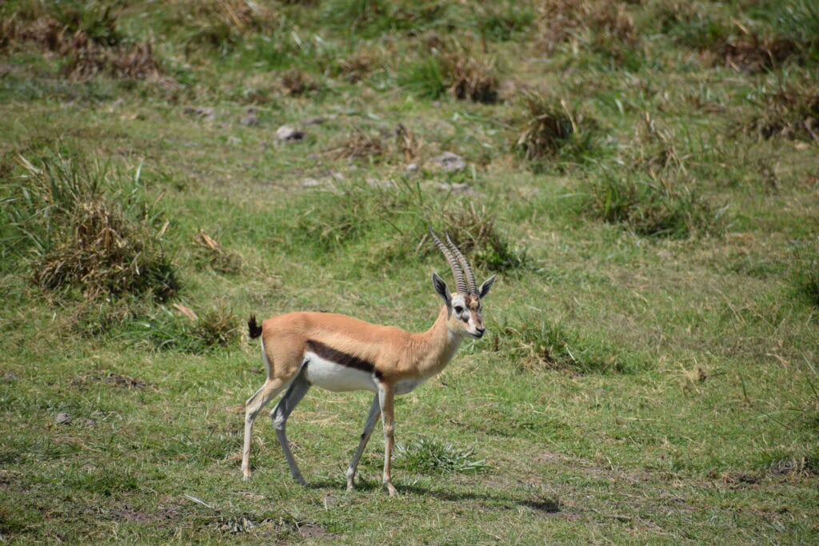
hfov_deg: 4.6
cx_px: 410
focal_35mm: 450
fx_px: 10238
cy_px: 273
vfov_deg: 3.1
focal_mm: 300
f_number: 6.3
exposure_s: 1/2000
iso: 400
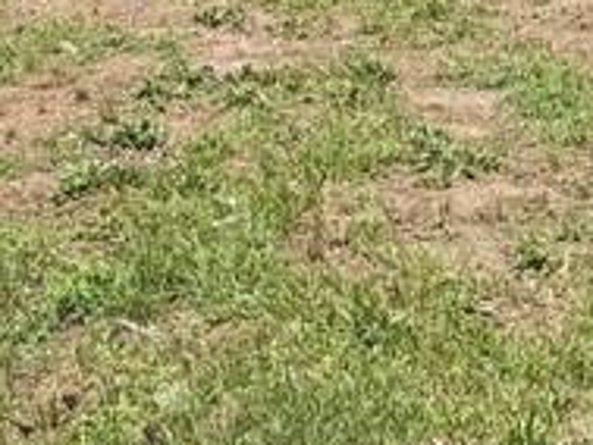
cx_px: 348
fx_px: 2228
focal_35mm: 130
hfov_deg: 15.1
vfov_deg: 10.2
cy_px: -561
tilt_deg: +1.3
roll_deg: -0.8
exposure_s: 1/2703
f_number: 1.78
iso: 80
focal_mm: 6.76
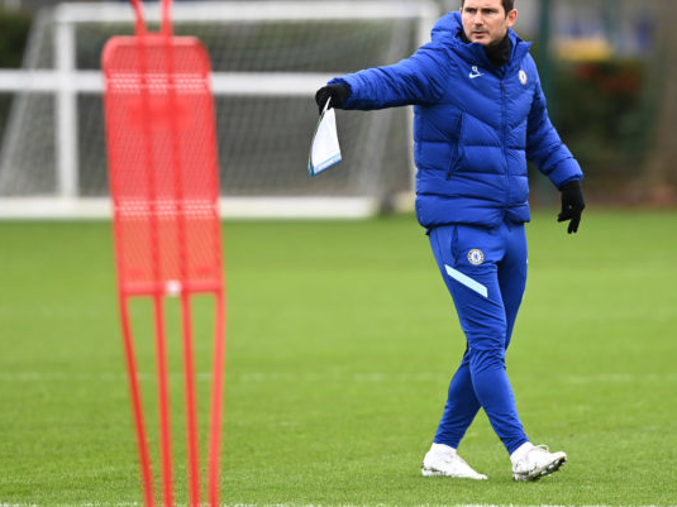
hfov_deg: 3.7
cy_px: 233
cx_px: 416
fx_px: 10539
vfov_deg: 2.8
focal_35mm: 539
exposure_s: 1/2000
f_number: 3.5
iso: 1000
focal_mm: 400
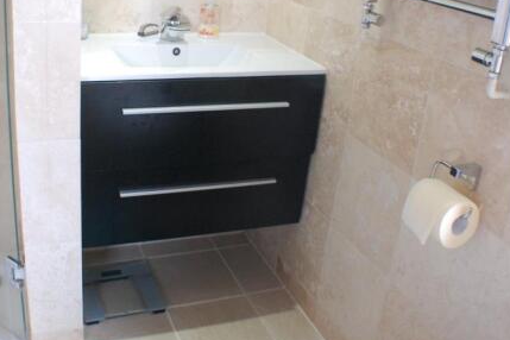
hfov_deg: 37.6
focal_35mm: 53
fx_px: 747
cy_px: 111
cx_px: 209
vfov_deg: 25.5
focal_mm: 23
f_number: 5
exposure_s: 1/25
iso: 800
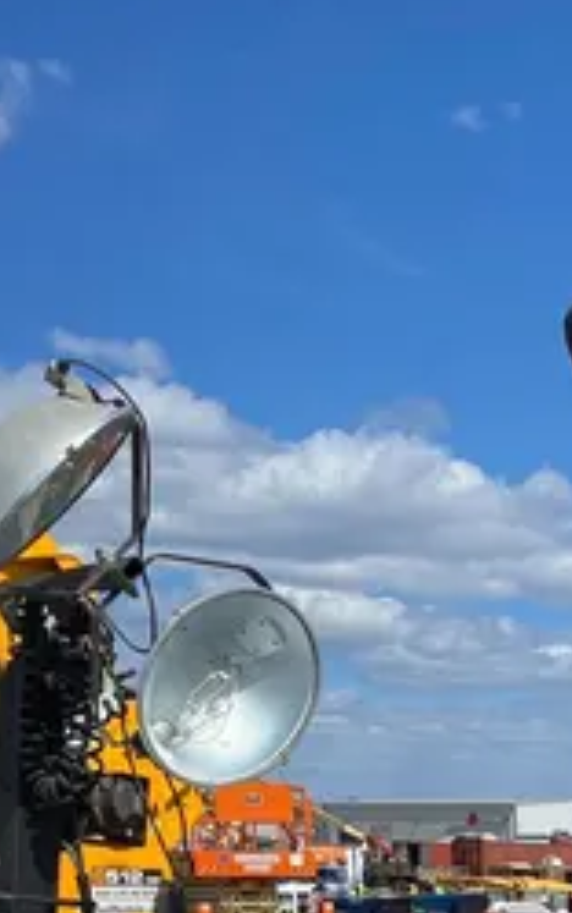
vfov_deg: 23.0
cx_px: 711
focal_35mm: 81
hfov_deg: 15.5
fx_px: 2017
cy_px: 1153
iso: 32
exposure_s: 1/4274
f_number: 1.8
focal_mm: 4.25
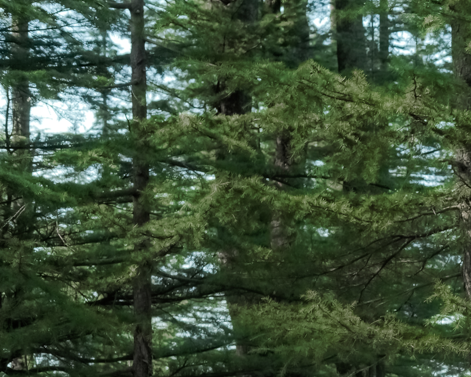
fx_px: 2328
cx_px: 815
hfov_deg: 10.9
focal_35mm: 167
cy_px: 537
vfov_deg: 9.1
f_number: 7.1
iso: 320
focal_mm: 50
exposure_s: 1/200
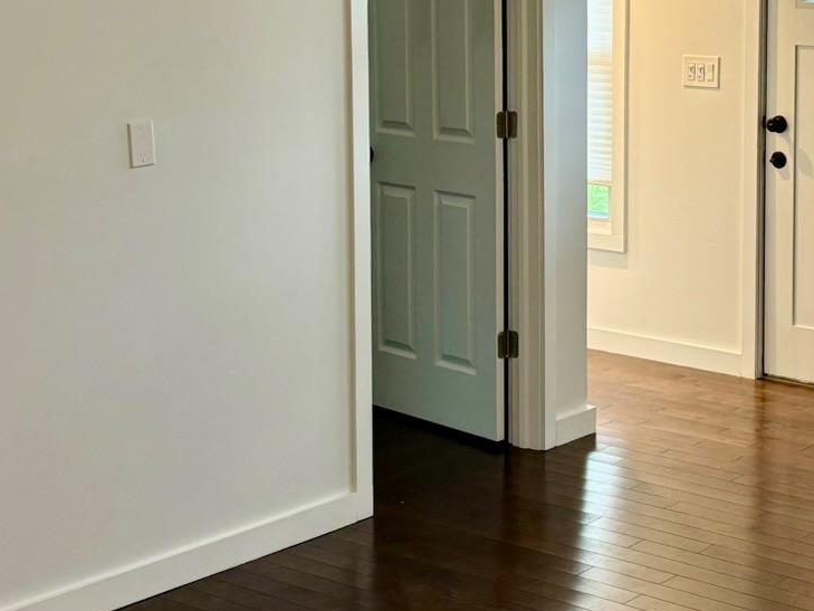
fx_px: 1717
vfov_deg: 19.9
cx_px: 663
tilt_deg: -5.1
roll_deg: -0.2
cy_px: 108
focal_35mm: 73
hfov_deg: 26.1
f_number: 1.6
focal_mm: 5.96
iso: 100
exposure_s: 1/60
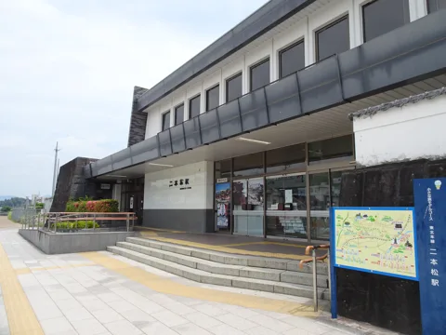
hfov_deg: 71.6
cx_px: 223
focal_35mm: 24
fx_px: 309
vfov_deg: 56.8
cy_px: 168
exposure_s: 1/640
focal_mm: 4.1
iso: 80
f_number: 3.5
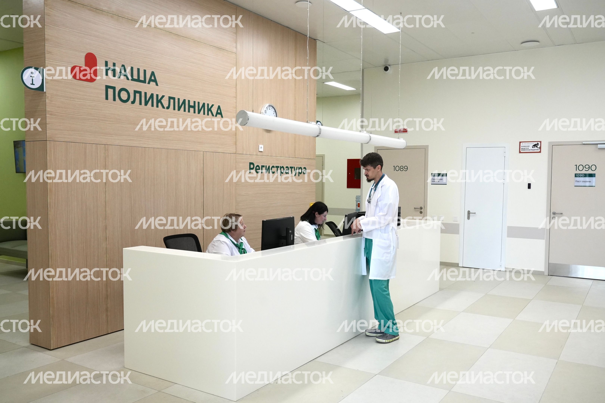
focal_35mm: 29
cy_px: 202
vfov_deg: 45.0
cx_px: 302
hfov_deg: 63.7
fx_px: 487
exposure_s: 1/320
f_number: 5.6
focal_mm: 29
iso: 2000
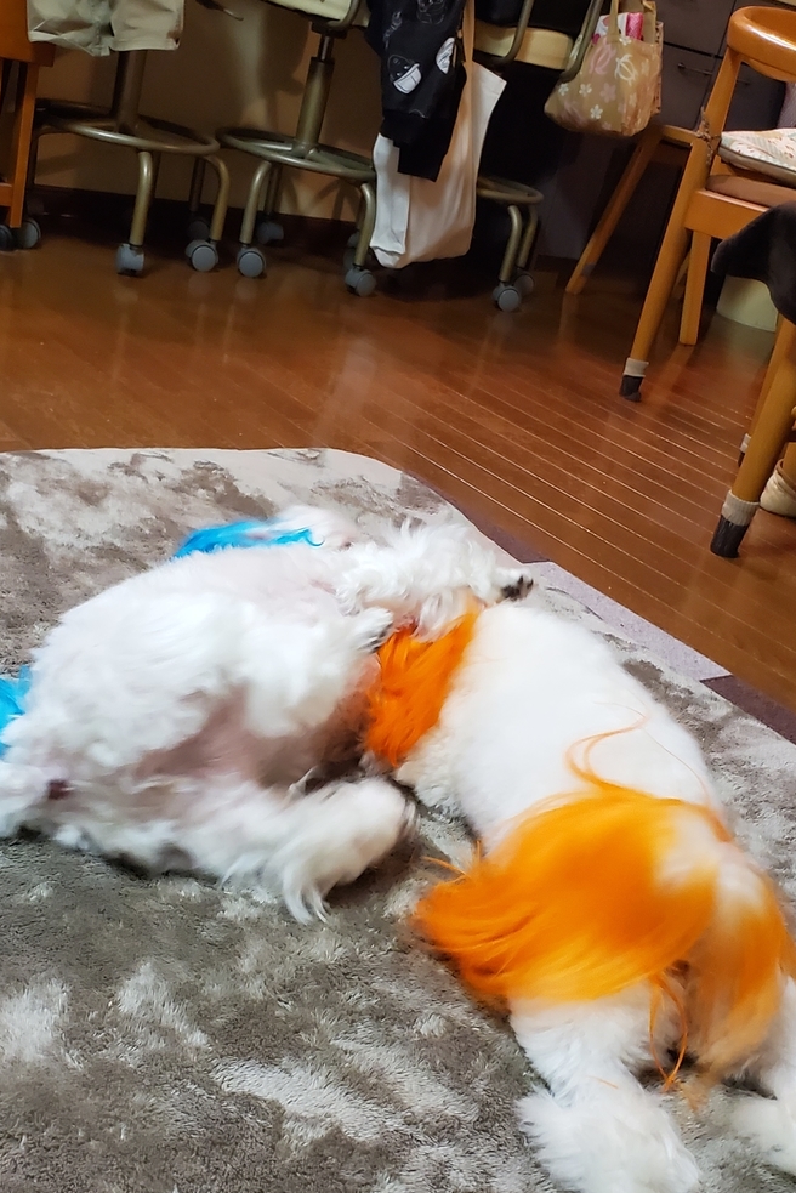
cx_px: 362
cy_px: 655
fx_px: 1094
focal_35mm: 33
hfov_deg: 40.0
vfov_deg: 57.1
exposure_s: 1/40
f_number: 2.4
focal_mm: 4.3
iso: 400
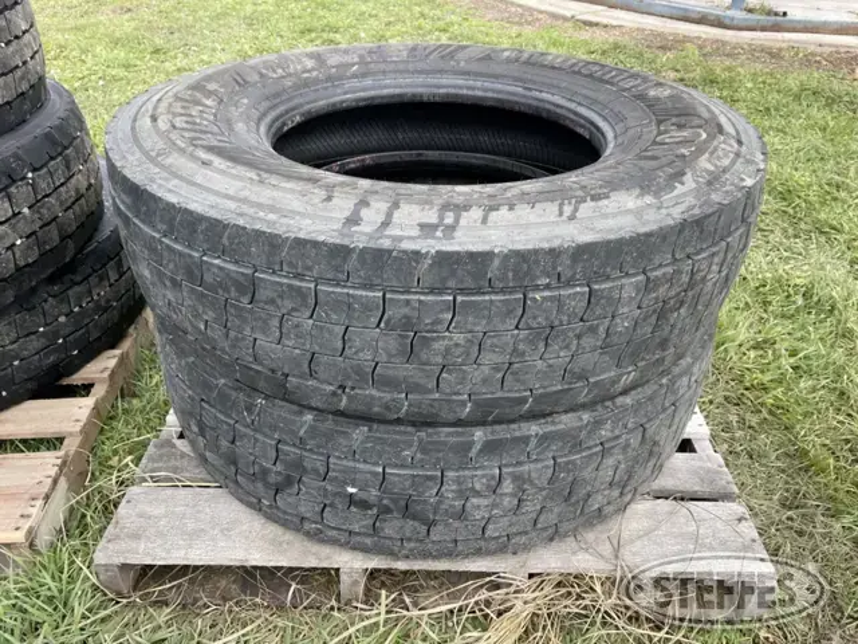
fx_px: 644
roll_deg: -1.5
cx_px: 429
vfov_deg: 53.1
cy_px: 322
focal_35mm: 26
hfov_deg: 67.3
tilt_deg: -32.5
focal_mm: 5.1
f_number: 1.6
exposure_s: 1/173
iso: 32
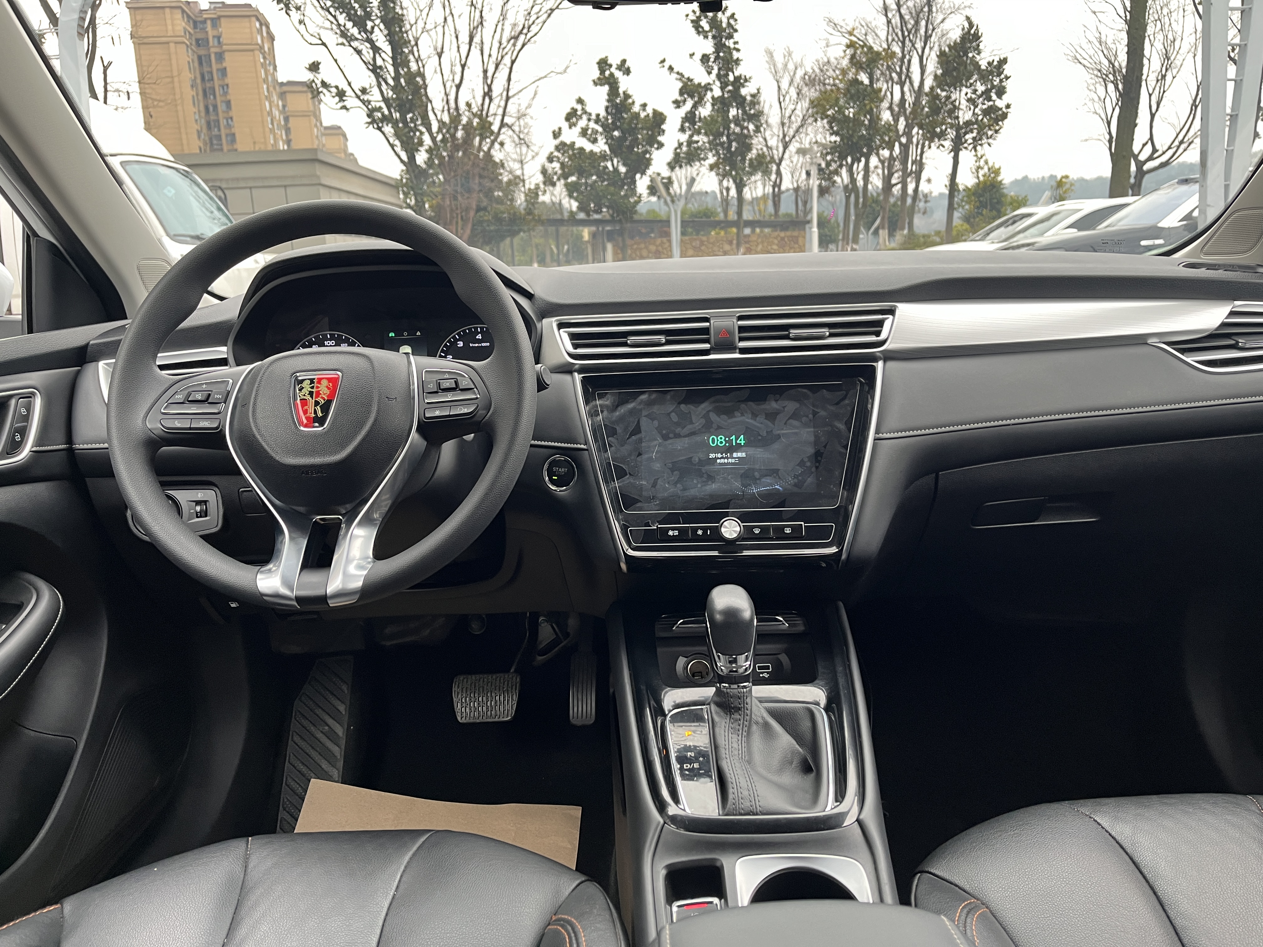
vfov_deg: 53.1
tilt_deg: -12.5
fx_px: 949
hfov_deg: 67.3
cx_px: 632
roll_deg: +3.9
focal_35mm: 26
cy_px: 474
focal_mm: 5.1
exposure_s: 1/93
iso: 125
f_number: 1.6
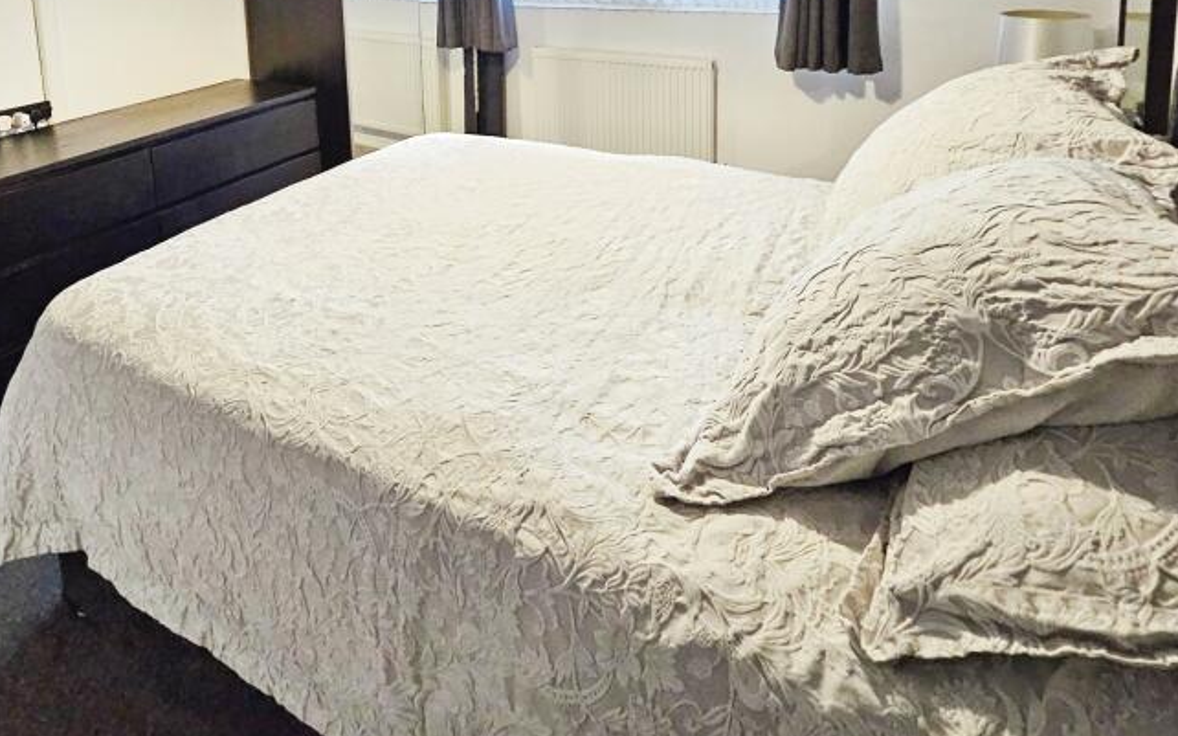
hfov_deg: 77.8
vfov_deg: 48.7
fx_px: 706
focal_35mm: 22
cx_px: 420
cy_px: 61
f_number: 2.2
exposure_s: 1/50
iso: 400
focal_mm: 1.7
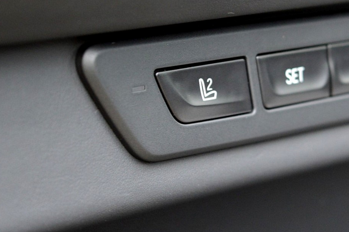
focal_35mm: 146
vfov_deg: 9.4
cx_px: 298
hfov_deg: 14.0
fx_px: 1413
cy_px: 58
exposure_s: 1/25
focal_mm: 55
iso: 800
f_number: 5.6
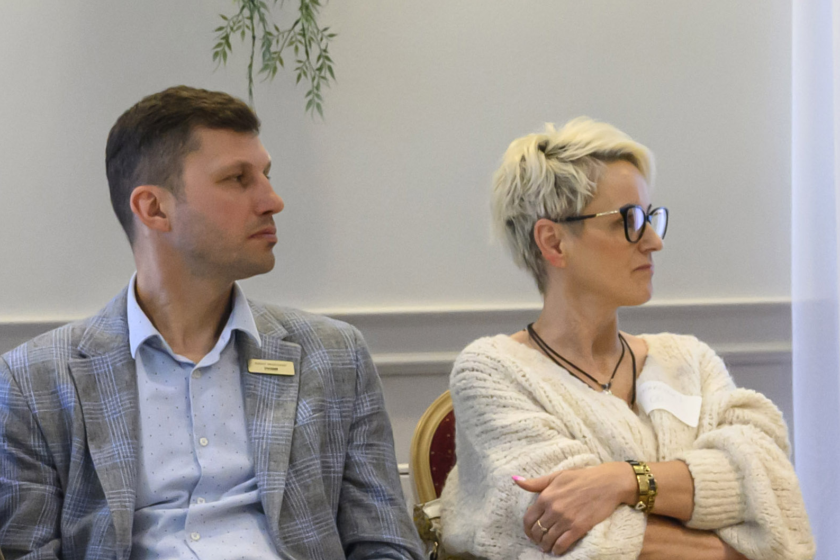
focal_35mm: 179
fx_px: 4176
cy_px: 386
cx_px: 450
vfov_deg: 7.7
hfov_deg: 11.5
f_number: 4.5
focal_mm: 48
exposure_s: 1/160
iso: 4500
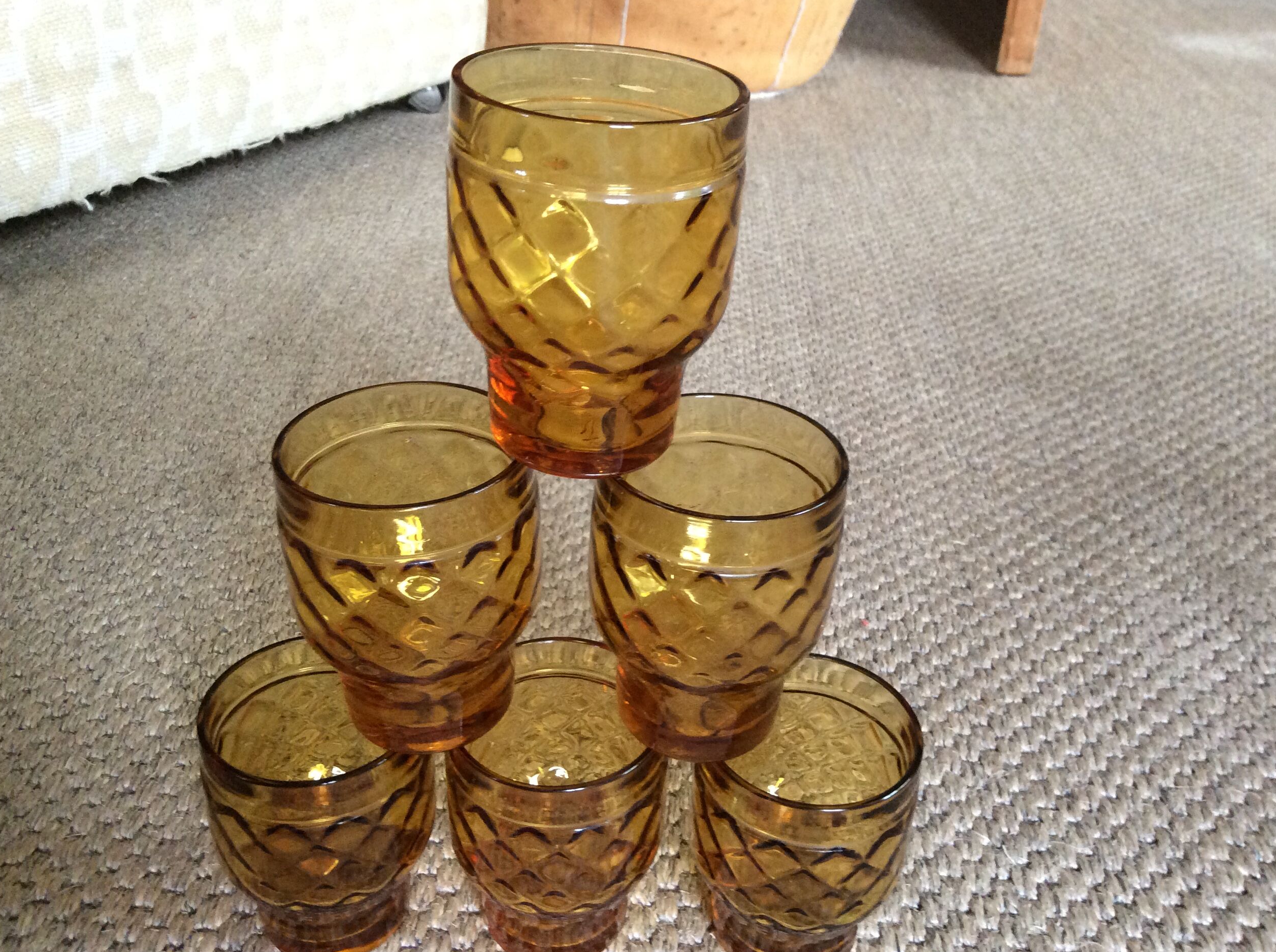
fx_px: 1215
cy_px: 472
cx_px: 646
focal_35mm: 33
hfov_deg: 55.4
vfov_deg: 42.8
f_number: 2.4
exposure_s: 1/25
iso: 160
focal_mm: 3.3
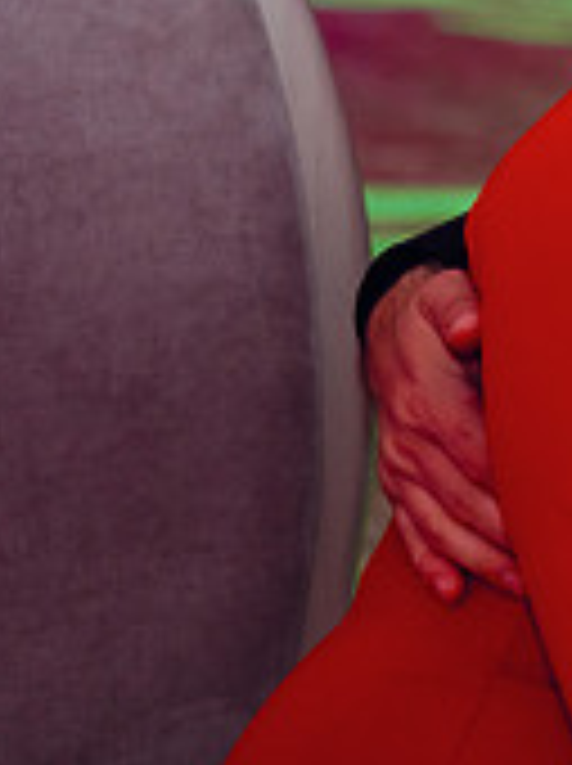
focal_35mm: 184
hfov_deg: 7.7
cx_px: 1171
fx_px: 4064
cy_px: 198
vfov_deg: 10.7
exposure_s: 1/160
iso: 2000
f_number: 2.8
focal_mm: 56
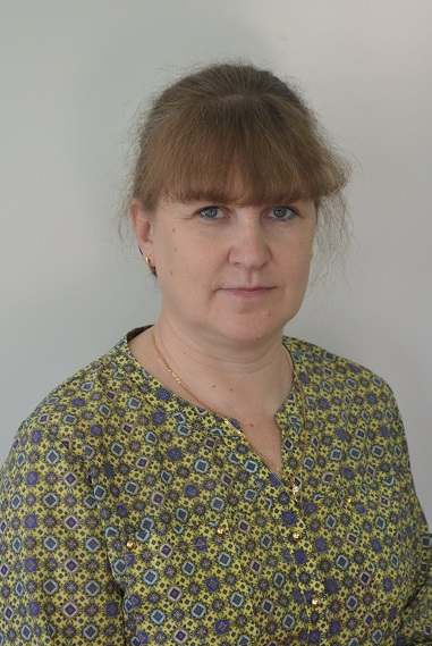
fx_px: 1238
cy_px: 323
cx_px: 216
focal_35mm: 69
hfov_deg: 19.8
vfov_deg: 29.2
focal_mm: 46
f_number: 5.3
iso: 560
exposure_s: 1/60
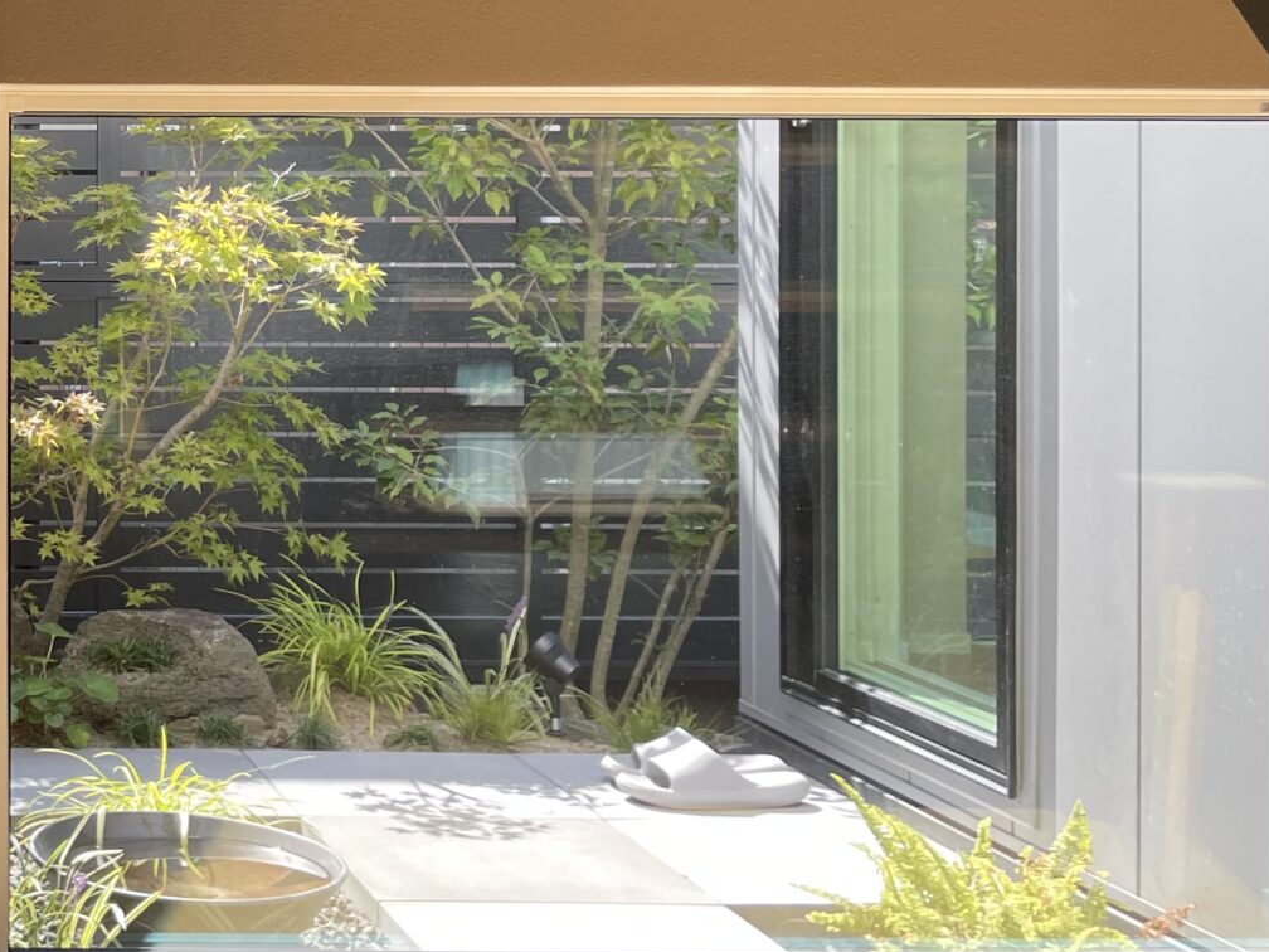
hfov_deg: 26.4
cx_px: -215
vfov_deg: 22.0
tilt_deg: +0.3
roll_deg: -0.1
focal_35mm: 66
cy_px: 232
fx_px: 2420
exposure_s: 1/286
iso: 32
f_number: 1.6
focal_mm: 4.2
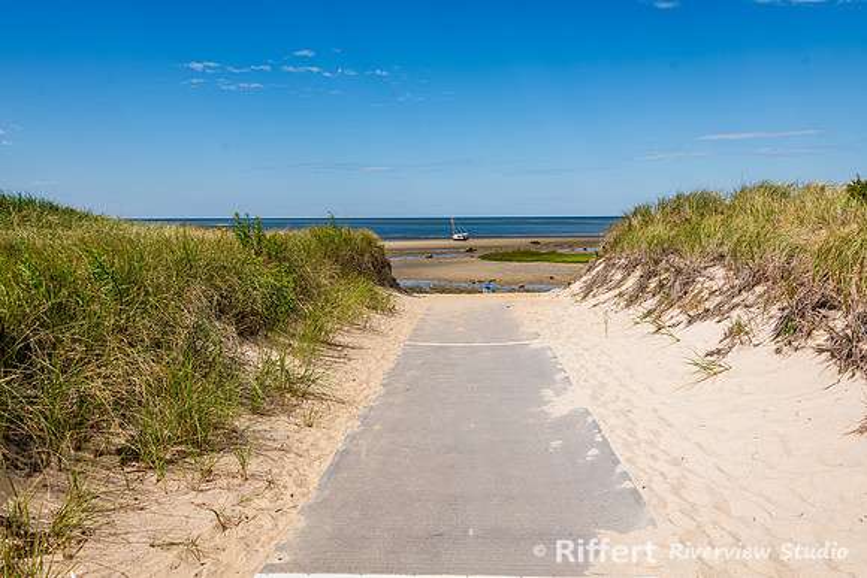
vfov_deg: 46.0
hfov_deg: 64.9
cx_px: 434
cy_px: 289
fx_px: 682
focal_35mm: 28
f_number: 8
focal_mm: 28
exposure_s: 1/200
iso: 64
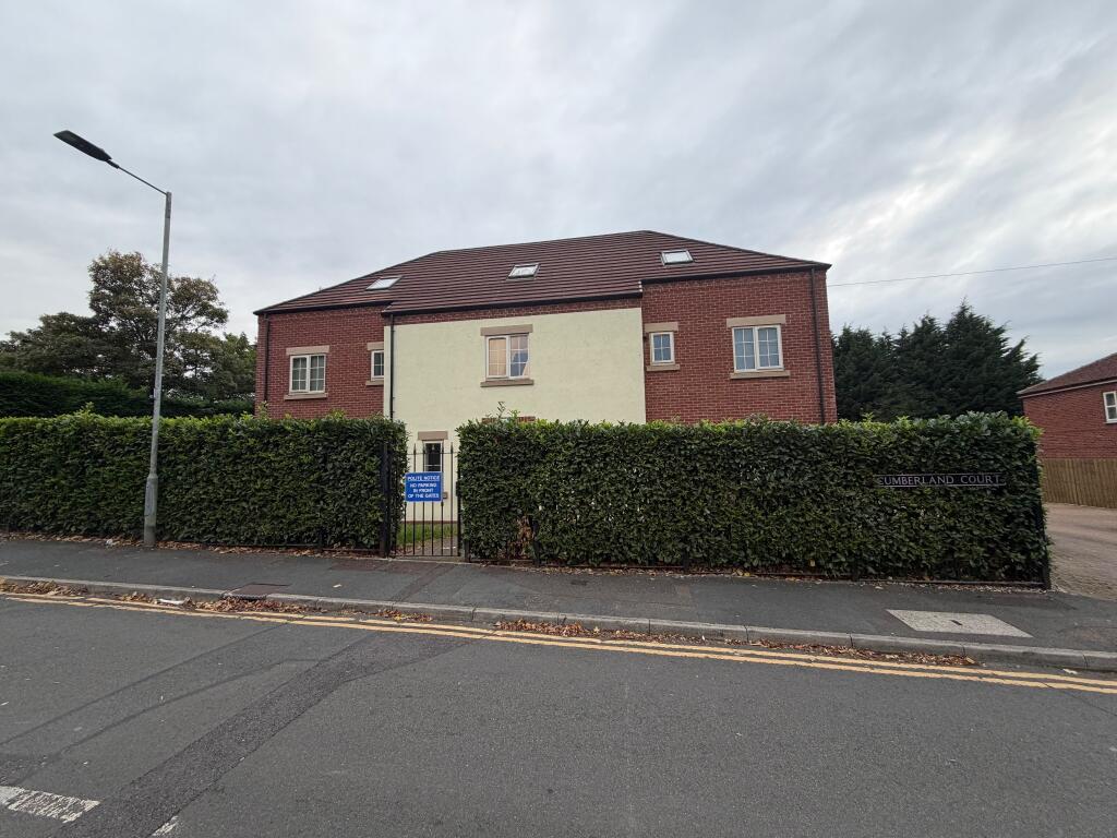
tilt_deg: +5.1
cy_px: 419
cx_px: 558
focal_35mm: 14
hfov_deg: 102.1
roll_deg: +1.7
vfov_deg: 85.7
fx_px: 452
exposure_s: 1/121
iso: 100
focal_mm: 2.22
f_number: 2.2
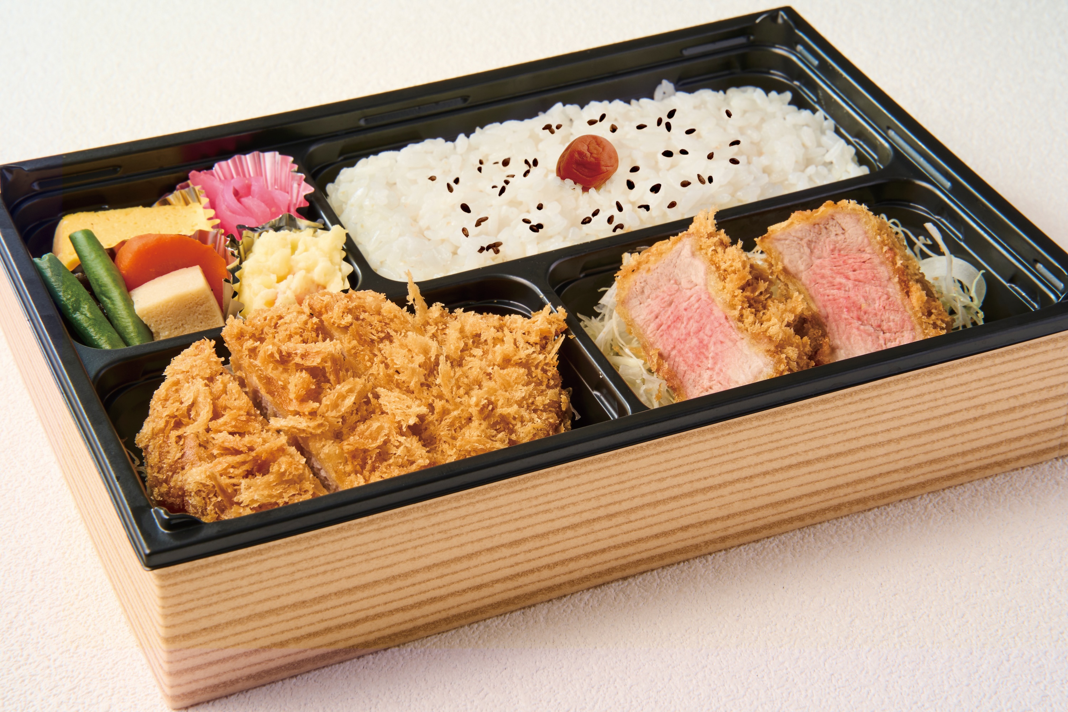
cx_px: 534
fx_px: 2225
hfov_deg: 27.0
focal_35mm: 75
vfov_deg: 18.2
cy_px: 356
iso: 200
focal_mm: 75
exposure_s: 1/125
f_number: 22
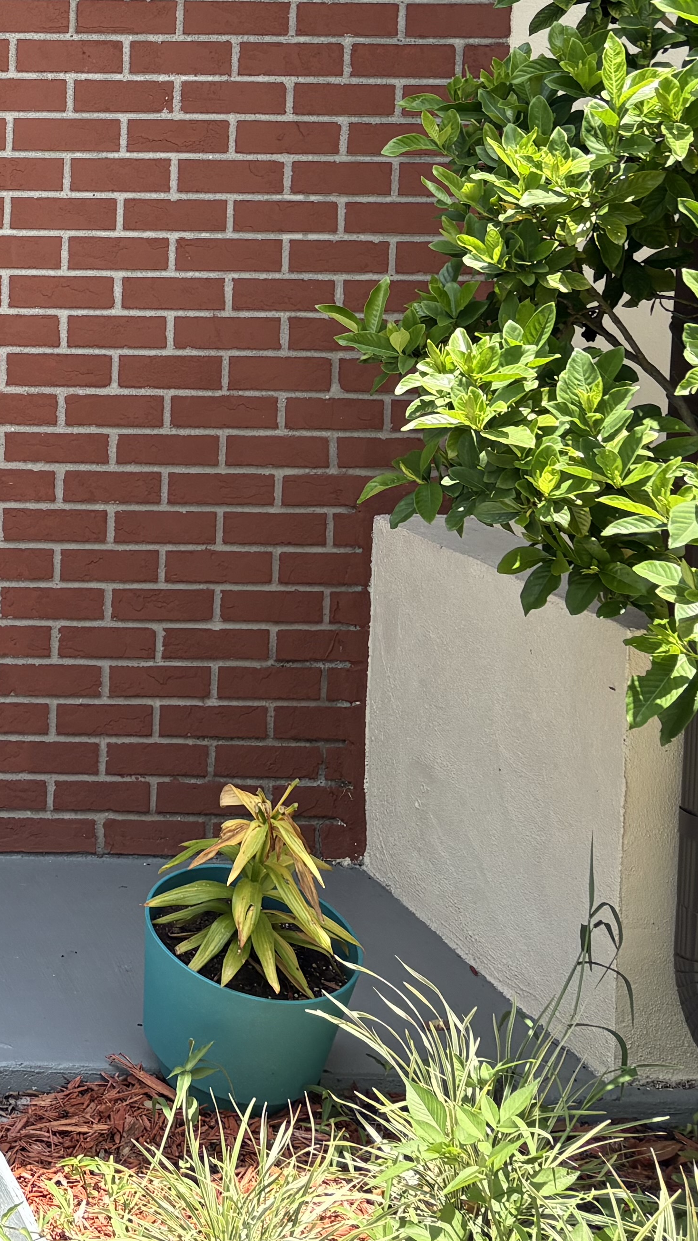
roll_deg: -0.8
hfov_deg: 16.8
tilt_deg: -1.5
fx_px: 2040
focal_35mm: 62
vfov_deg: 32.9
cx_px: -478
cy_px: 250
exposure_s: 1/1048
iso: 64
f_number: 1.6
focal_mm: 5.96
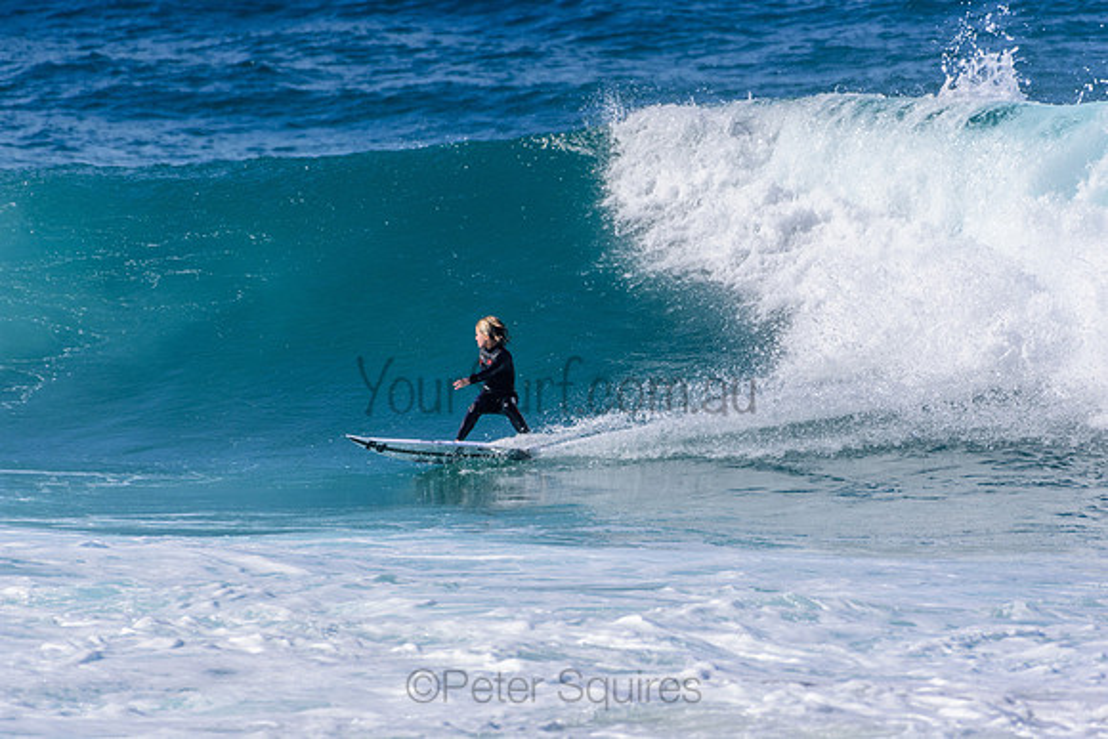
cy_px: 370
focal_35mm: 750
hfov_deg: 2.7
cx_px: 554
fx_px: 23088
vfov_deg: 1.8
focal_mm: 500
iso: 220
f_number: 5.6
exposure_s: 1/2000
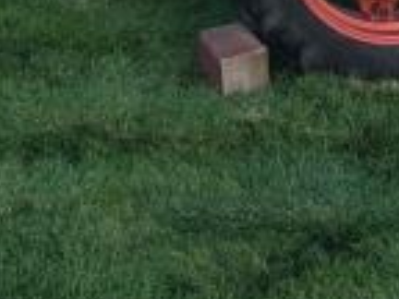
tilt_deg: -8.7
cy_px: -280
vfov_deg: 10.6
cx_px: 150
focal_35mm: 129
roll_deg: -1.9
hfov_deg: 15.3
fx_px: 1487
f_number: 2.2
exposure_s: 1/100
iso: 32
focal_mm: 4.15
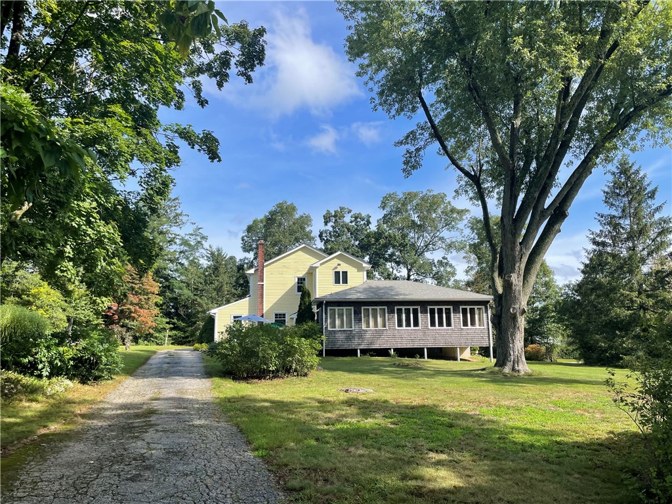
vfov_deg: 53.1
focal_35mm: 26
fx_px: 505
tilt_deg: +9.4
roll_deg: +1.0
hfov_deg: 67.3
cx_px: 336
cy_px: 252
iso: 32
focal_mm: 4.2
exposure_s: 1/2174
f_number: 1.6
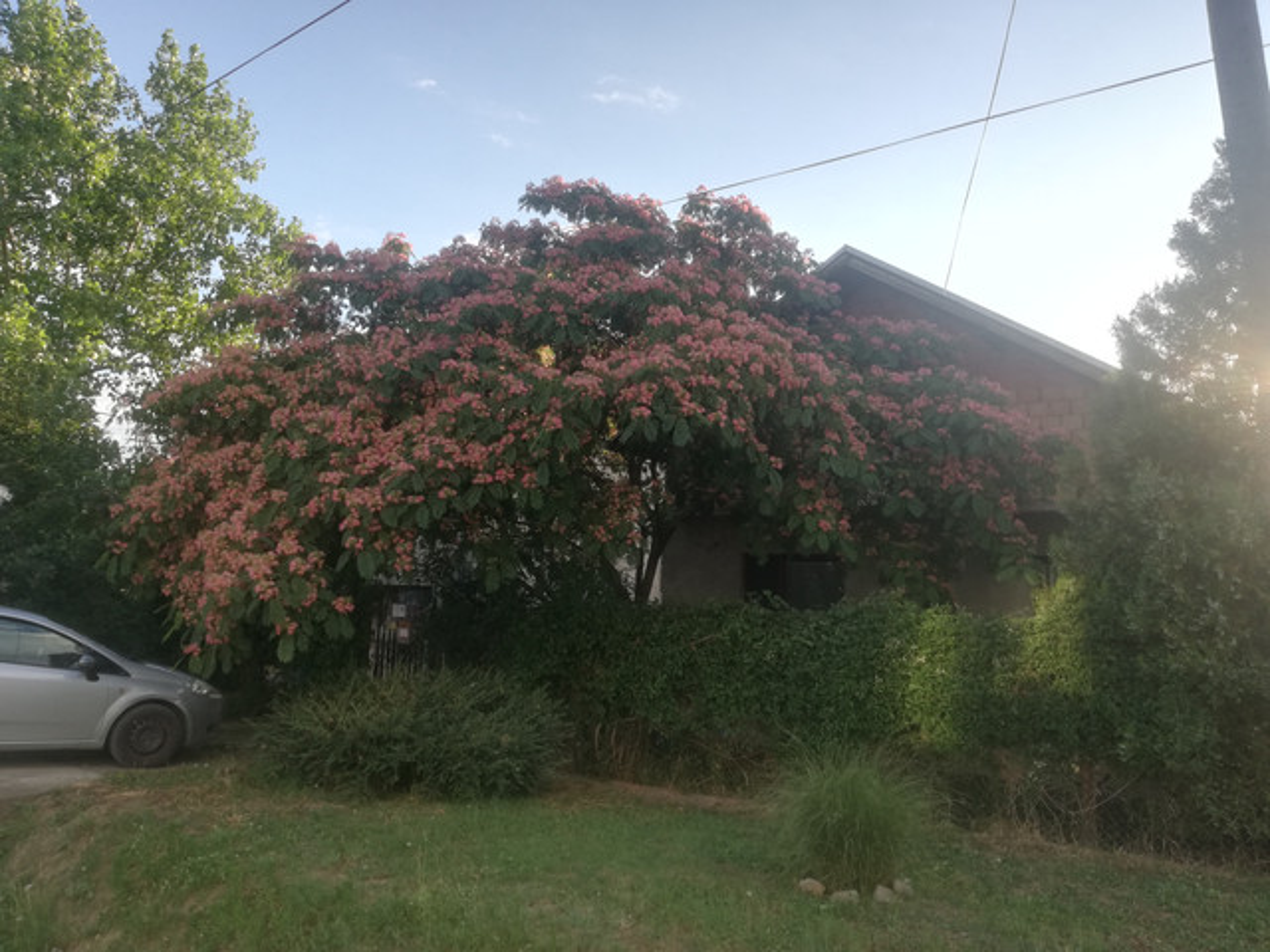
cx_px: 635
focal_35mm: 26
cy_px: 476
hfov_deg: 67.3
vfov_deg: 53.1
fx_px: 954
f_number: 2.2
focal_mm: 3.81
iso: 50
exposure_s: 1/487
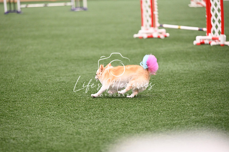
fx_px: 858
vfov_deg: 10.1
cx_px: 114
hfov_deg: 15.2
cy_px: 76
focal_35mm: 135
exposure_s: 1/1000
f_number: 3.2
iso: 8000
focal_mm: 135
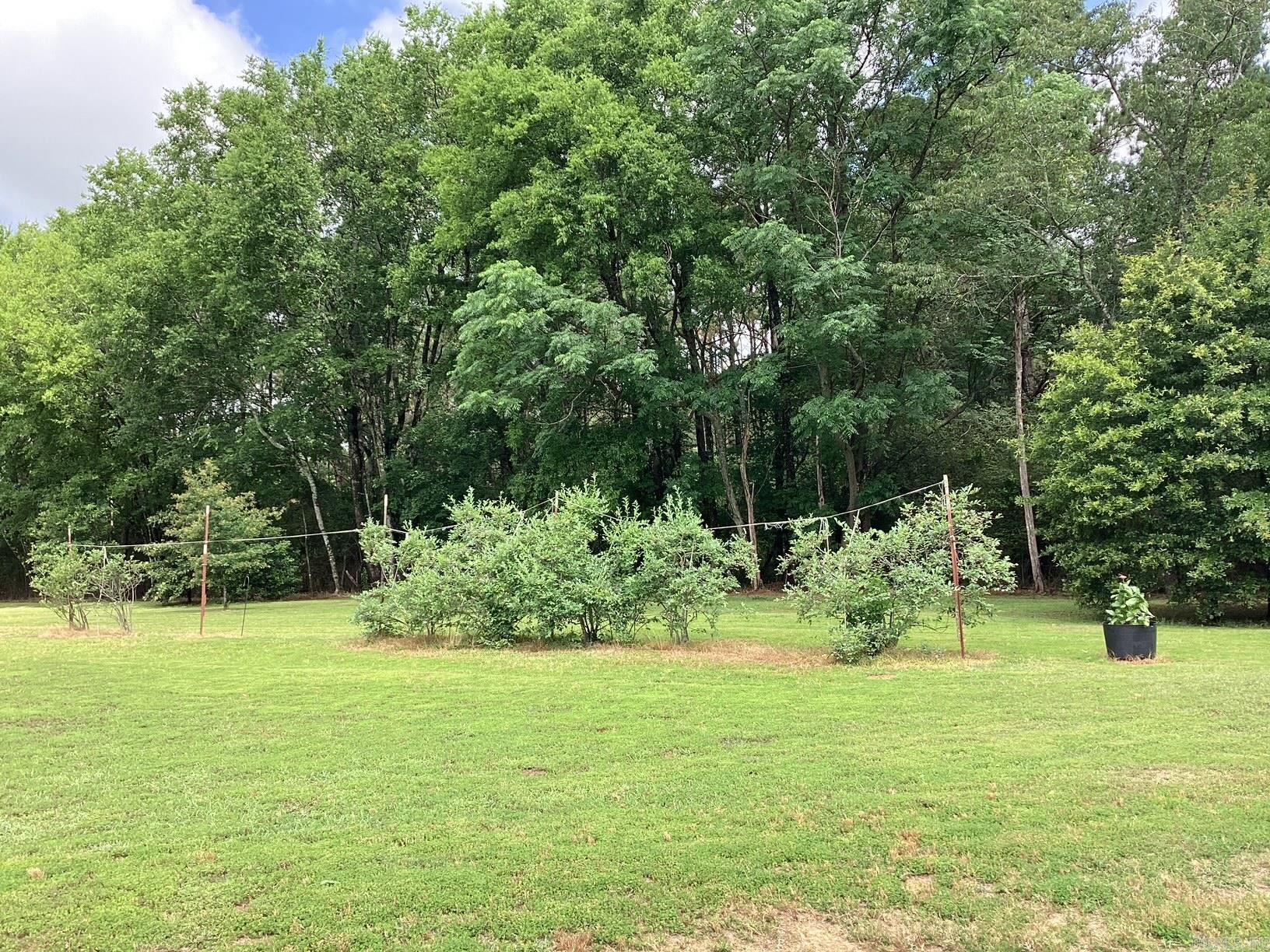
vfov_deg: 45.4
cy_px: 476
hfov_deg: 58.4
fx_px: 1137
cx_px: 635
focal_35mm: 31
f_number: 2.4
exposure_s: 1/283
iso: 25
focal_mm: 3.3
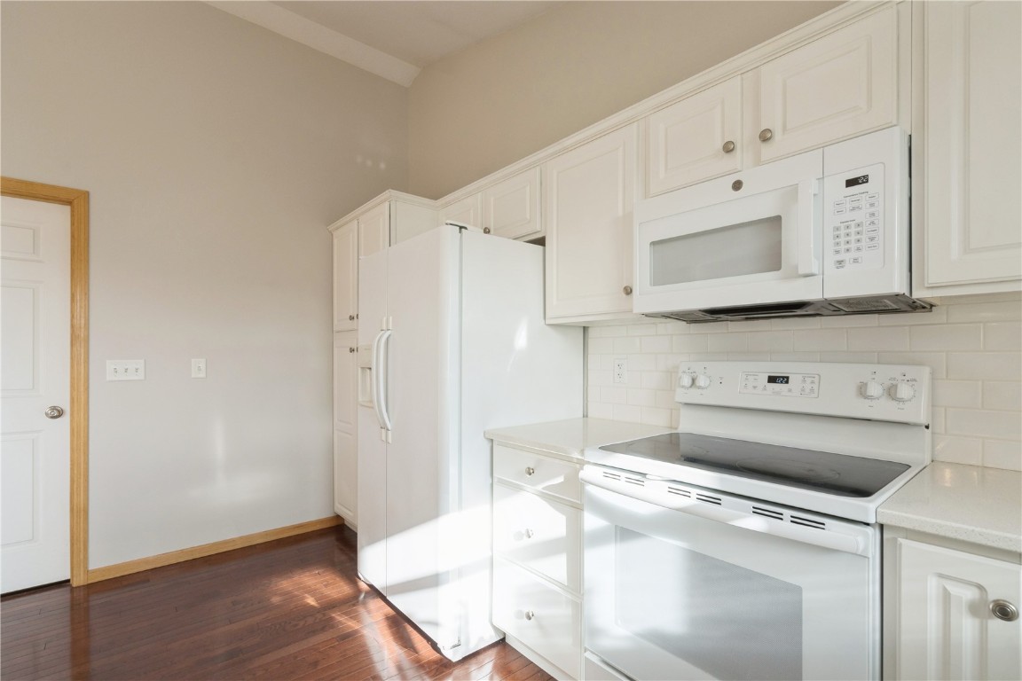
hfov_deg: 96.7
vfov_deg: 73.7
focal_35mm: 16
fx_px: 454
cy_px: 340
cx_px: 511
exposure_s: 1/125
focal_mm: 16
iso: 400
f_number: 8
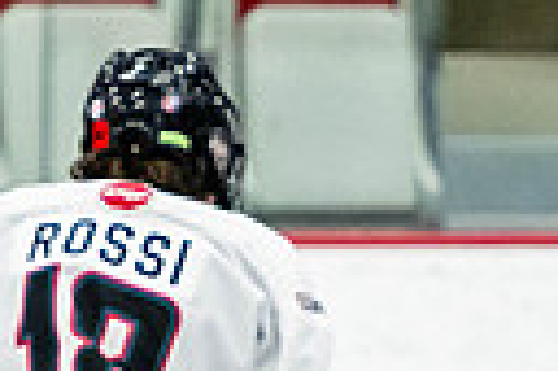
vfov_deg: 1.1
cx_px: 924
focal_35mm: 1203
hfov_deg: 1.7
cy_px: 799
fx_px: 18623
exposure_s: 1/640
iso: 2800
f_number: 2.8
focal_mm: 155
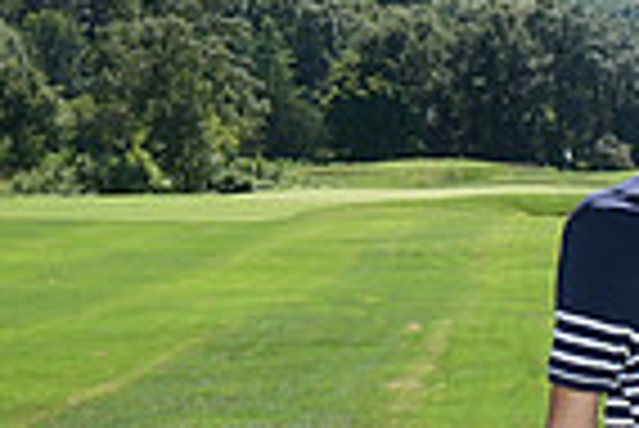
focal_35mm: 151
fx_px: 2683
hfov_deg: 12.6
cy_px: 615
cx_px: 1089
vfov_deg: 8.9
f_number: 18
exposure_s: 1/250
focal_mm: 37
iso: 800
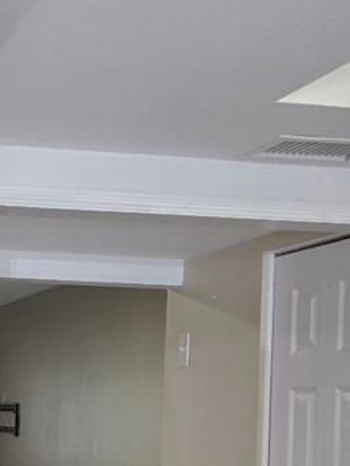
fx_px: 1064
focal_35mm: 79
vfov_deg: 23.9
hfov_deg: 17.9
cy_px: 441
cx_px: -56
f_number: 1.8
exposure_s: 1/120
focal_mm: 5.4
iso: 100
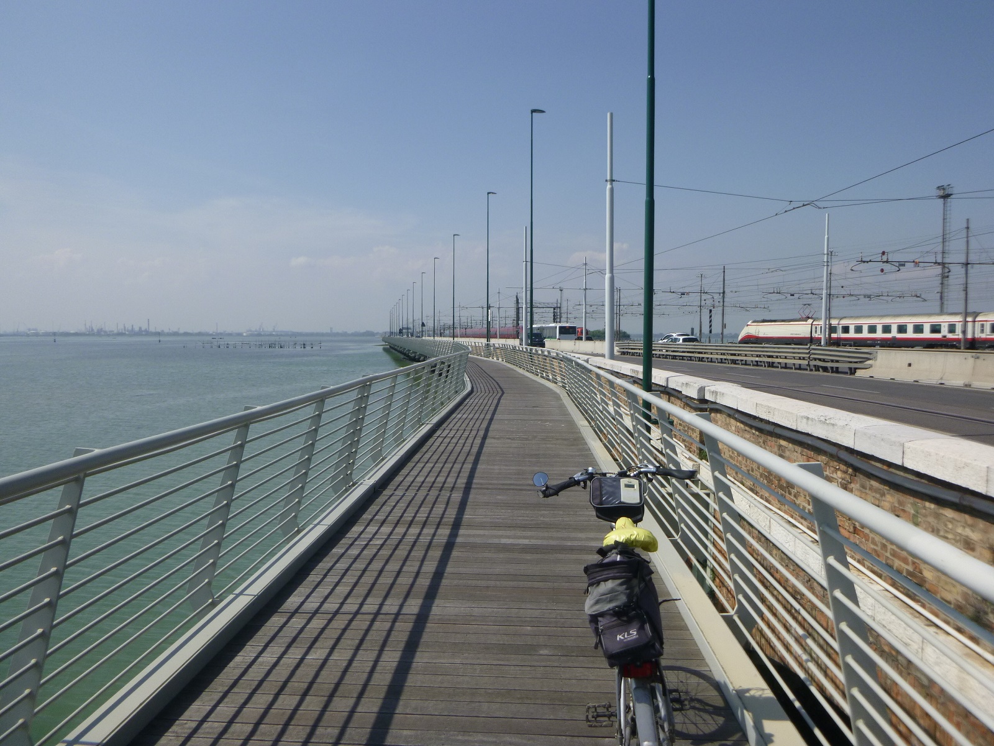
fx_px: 718
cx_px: 497
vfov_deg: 54.9
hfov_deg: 69.4
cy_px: 373
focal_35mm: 25
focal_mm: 4.5
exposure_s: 1/1000
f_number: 3.9
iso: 100
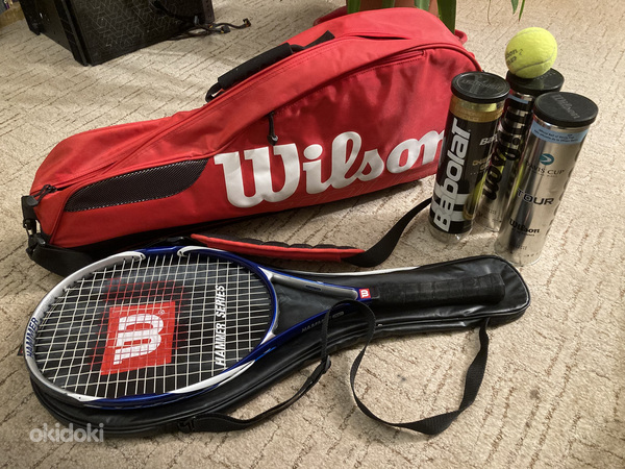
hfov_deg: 63.4
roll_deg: +2.7
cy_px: 234
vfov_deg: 49.7
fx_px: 506
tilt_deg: -44.7
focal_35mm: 28
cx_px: 312
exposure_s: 1/33
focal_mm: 3.99
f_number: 1.8
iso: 400
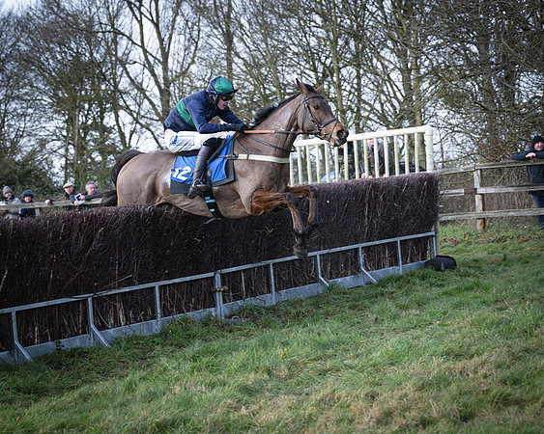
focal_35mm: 79
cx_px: 250
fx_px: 1269
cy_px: 217
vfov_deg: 19.4
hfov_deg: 24.2
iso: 400
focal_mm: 70
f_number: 4
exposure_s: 1/1000
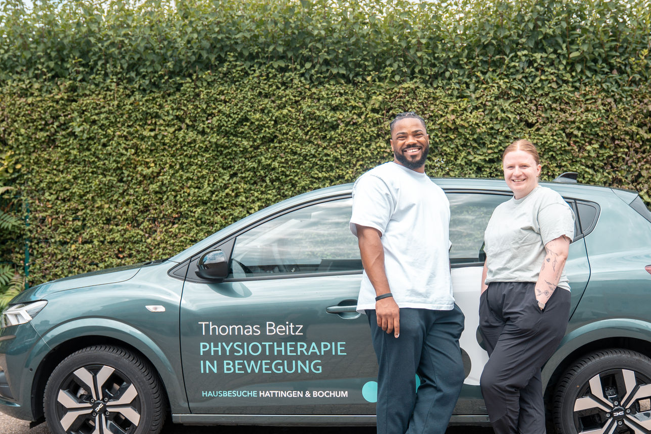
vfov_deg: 30.4
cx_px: 384
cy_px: 278
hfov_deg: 44.3
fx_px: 796
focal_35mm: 44
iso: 160
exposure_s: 1/1000
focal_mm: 29
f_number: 2.8
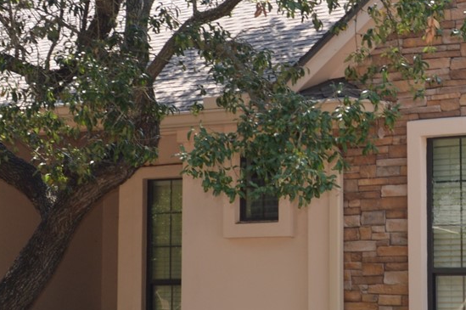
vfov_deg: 12.8
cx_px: 359
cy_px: 141
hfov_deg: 19.0
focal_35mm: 107
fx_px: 1384
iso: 100
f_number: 5
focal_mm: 18
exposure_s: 1/200
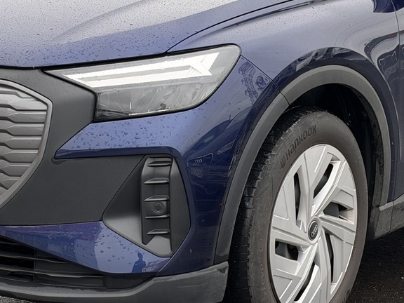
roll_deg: +0.5
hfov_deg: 16.4
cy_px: 107
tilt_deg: -7.9
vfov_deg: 12.3
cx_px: 180
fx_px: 1401
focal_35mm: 120
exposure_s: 1/208
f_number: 1.8
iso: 64
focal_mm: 6.93
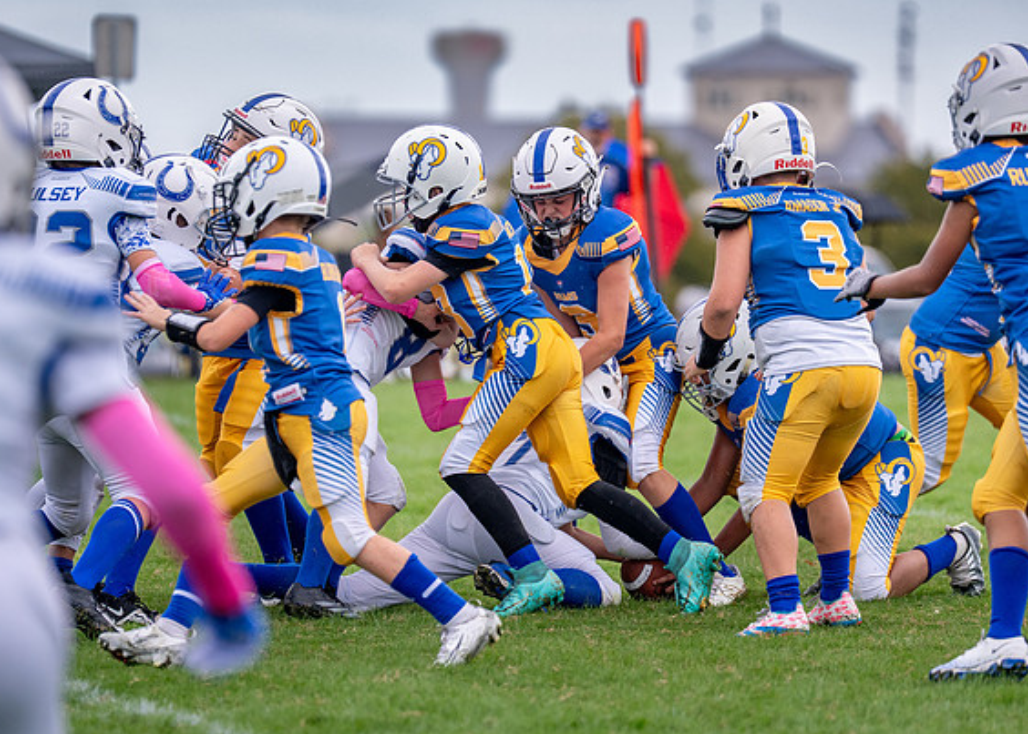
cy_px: 374
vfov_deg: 4.7
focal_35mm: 308
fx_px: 8993
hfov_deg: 6.5
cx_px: 610
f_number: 2.8
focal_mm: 200
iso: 400
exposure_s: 1/1600
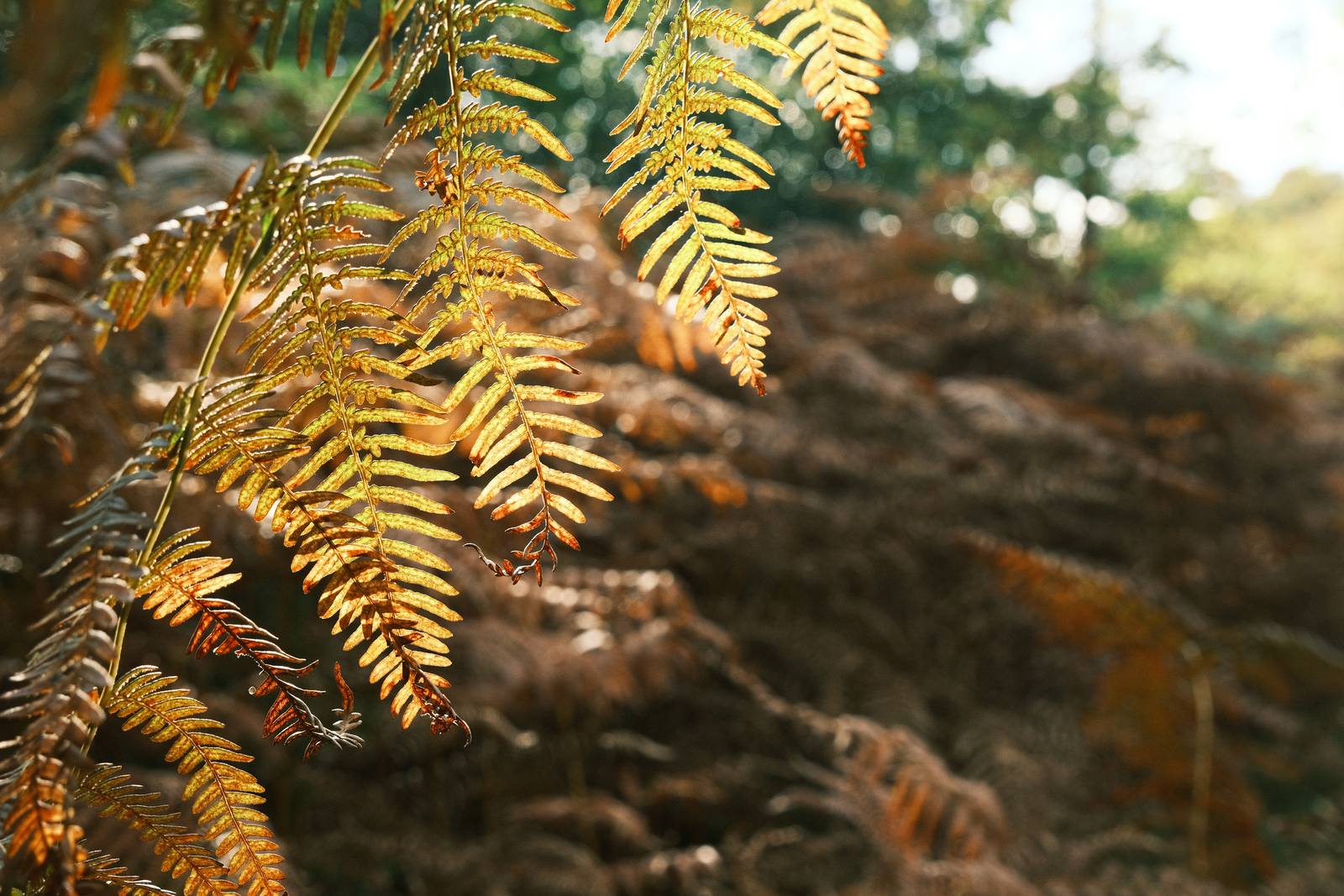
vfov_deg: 29.2
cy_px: 448
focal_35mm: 46
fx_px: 1717
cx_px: 672
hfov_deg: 42.7
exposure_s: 1/320
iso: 640
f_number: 5.6
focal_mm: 30.8
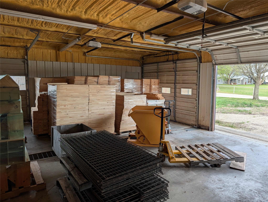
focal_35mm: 24
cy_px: 101
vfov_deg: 56.9
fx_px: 186
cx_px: 134
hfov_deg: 71.5
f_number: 1.68
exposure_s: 1/75.6
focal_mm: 6.9
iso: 27
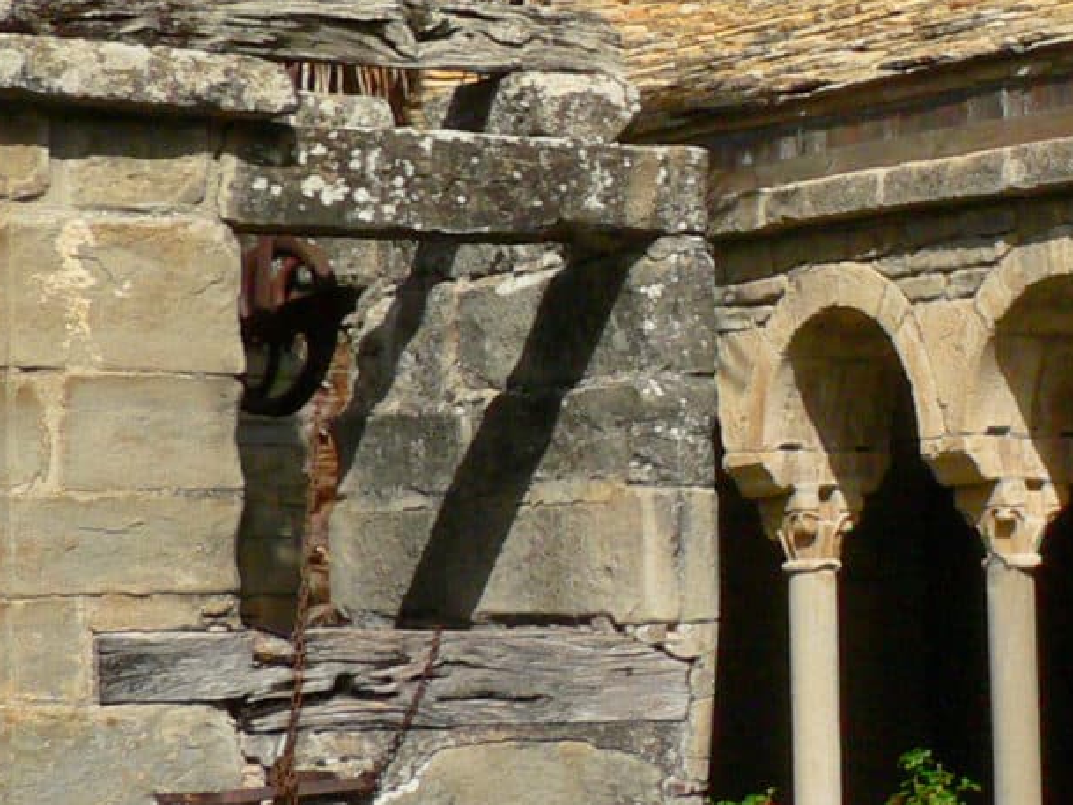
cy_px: 257
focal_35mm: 121
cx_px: 1052
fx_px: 3751
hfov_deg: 16.0
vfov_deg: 12.2
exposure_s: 1/500
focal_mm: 6
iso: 100
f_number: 5.6
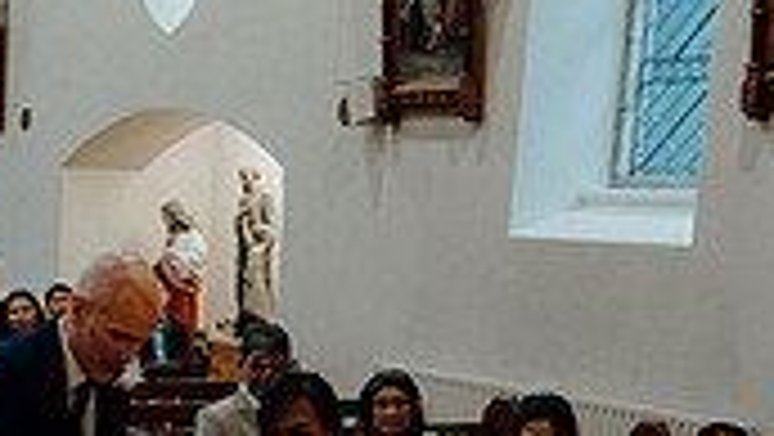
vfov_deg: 13.8
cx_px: 14
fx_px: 1746
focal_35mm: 85
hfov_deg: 24.0
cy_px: 533
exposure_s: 1/160
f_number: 3.2
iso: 2000
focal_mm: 24
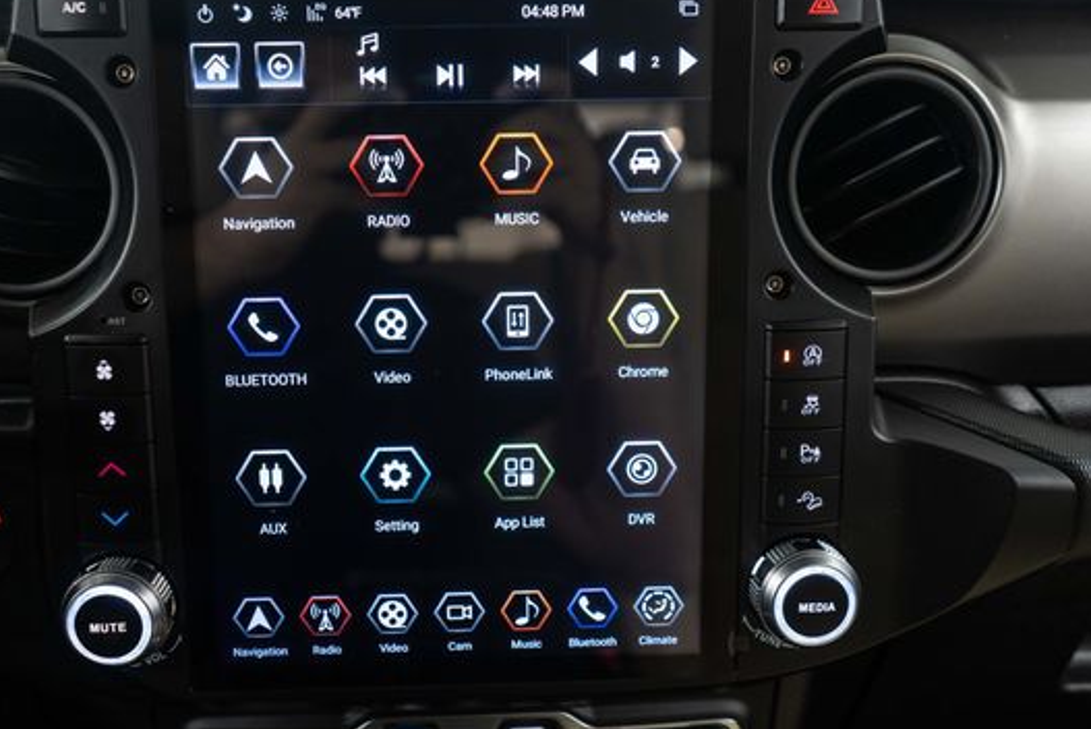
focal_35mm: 34
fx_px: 1031
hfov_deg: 55.6
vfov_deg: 38.9
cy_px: 328
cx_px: 474
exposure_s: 1/40
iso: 1000
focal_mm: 28
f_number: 3.2
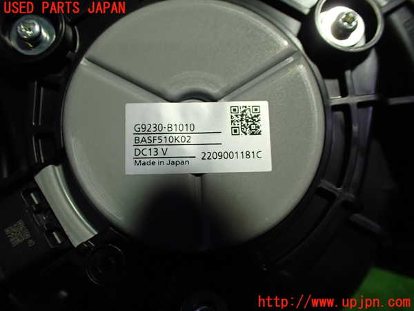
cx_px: 207
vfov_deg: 46.8
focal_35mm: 30
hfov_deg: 60.0
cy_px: 156
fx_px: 359
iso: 250
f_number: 2.3
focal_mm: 5.4
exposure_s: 1/125
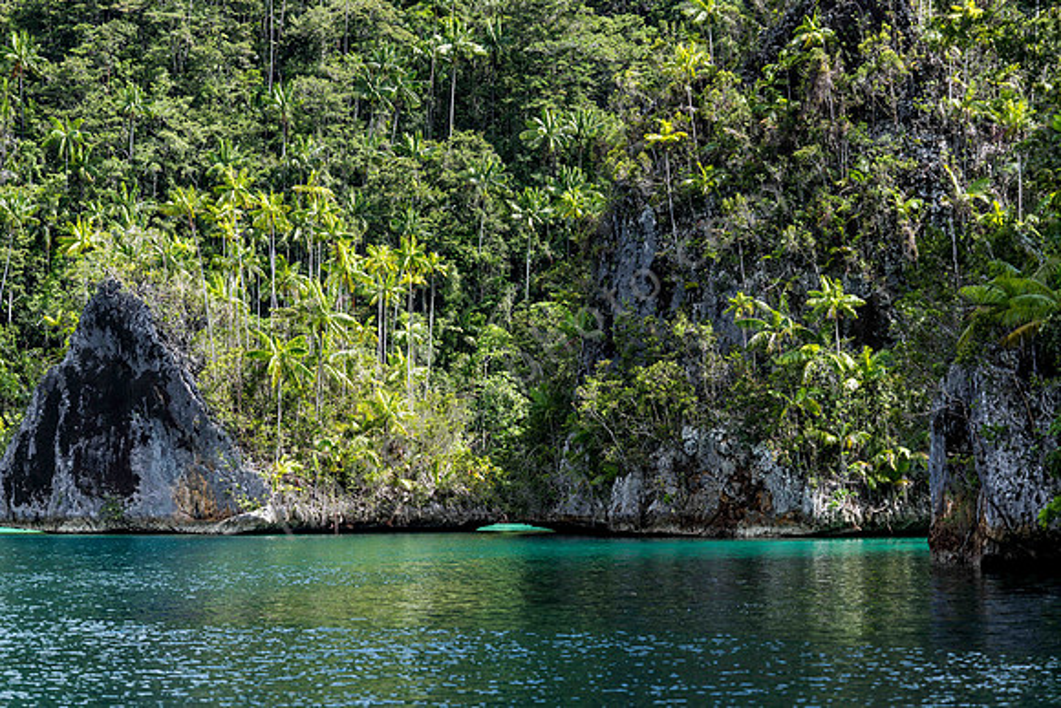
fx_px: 2063
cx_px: 530
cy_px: 354
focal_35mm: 70
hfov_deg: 28.8
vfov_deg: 19.5
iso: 100
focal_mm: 70
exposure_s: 1/500
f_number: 2.8
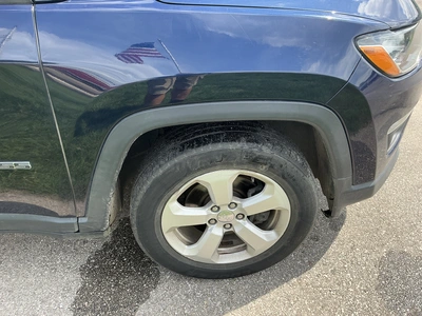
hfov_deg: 63.4
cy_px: 158
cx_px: 211
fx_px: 341
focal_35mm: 28
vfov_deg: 49.7
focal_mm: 3
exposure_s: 1/365
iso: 25
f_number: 1.8
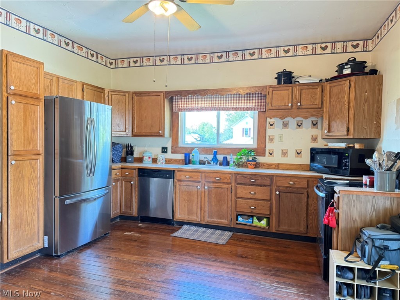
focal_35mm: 24
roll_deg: -1.4
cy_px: 150
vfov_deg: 56.8
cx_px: 200
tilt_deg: -1.5
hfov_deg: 71.6
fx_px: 277
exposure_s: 1/60
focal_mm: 6.76
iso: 640
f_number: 1.78
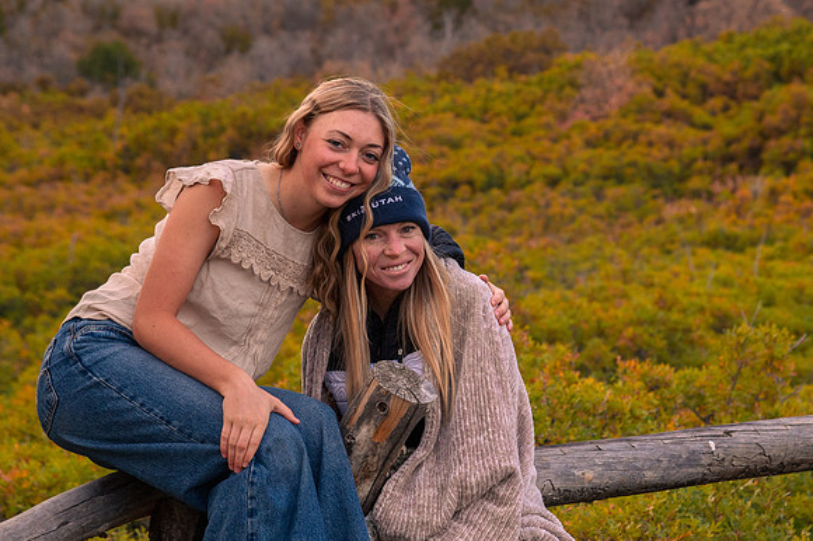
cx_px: 462
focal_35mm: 138
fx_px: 3109
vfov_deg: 9.9
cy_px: 240
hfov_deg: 14.9
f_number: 5.6
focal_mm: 85
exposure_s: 1/500
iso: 1250
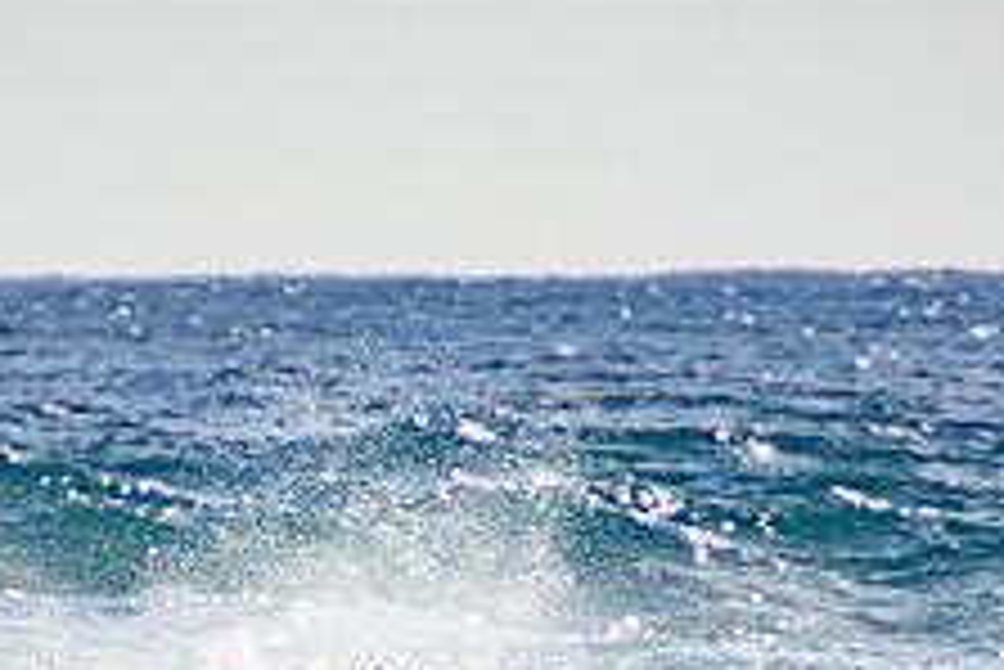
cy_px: 803
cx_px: 396
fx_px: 43505
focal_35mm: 1559
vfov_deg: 0.9
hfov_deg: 1.3
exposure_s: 1/2000
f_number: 5.6
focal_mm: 400
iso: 220
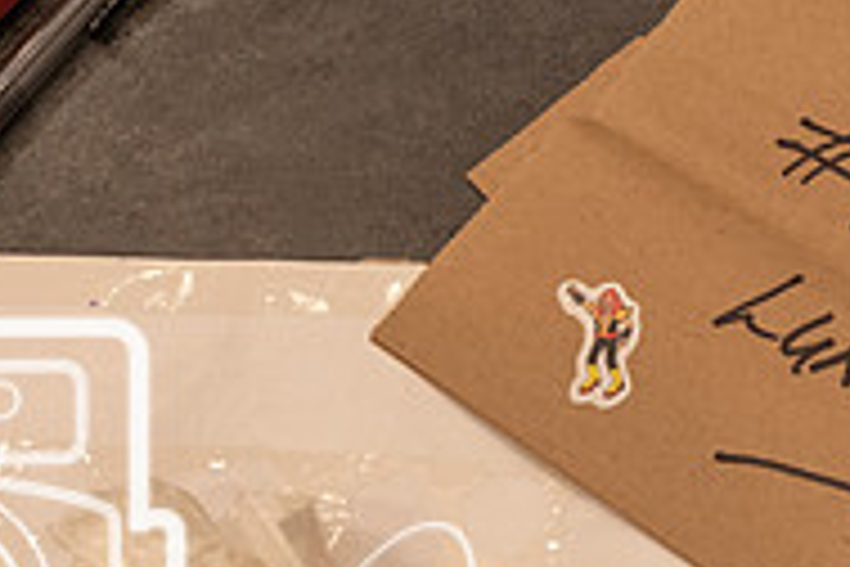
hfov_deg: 21.3
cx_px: 877
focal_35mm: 92
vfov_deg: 14.9
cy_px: 349
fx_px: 2172
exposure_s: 1/80
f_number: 4.5
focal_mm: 20
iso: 400
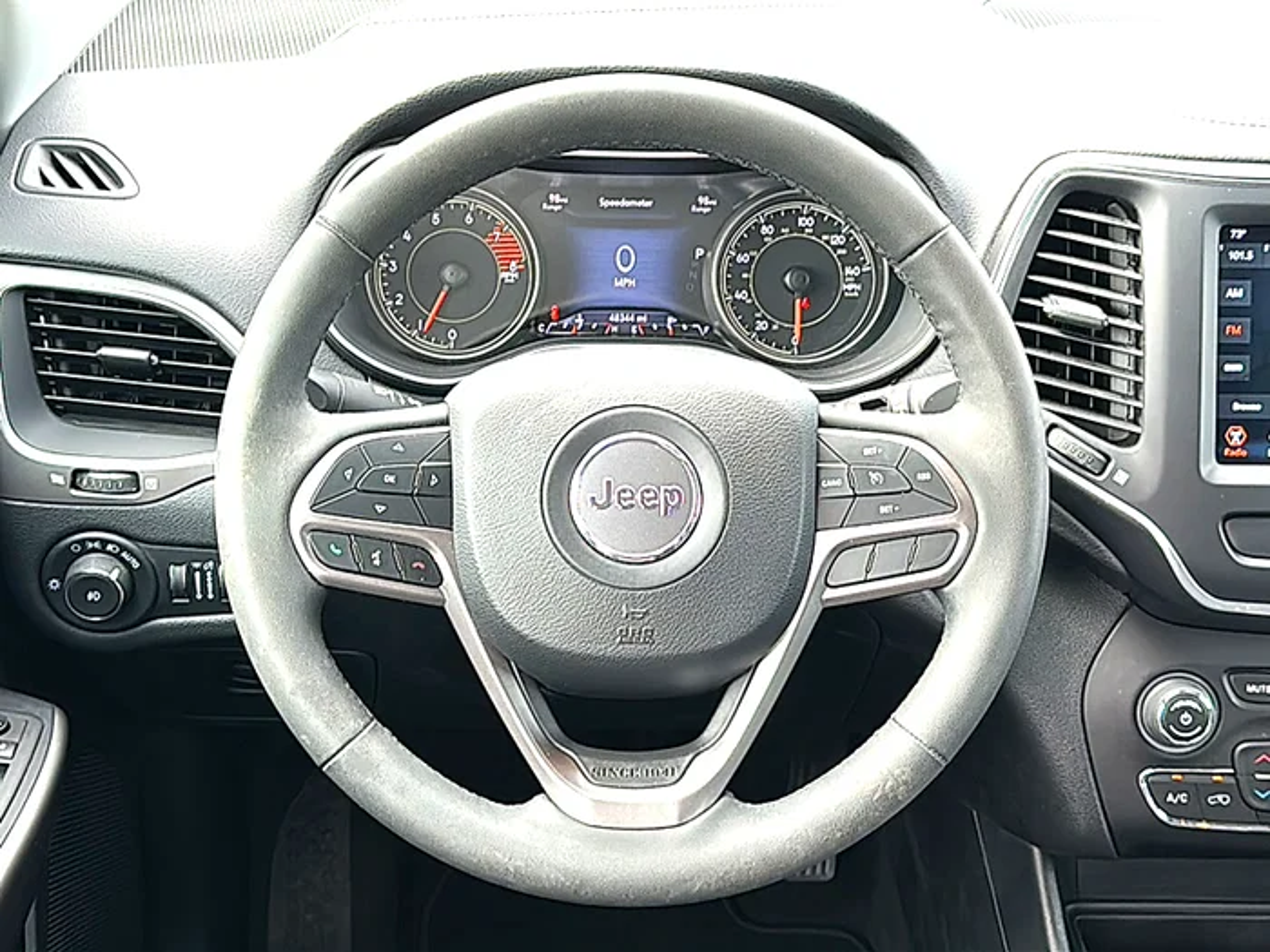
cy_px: 476
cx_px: 635
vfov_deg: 32.2
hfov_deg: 42.1
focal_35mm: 45
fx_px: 1651
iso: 64
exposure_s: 1/114
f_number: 1.78
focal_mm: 6.86
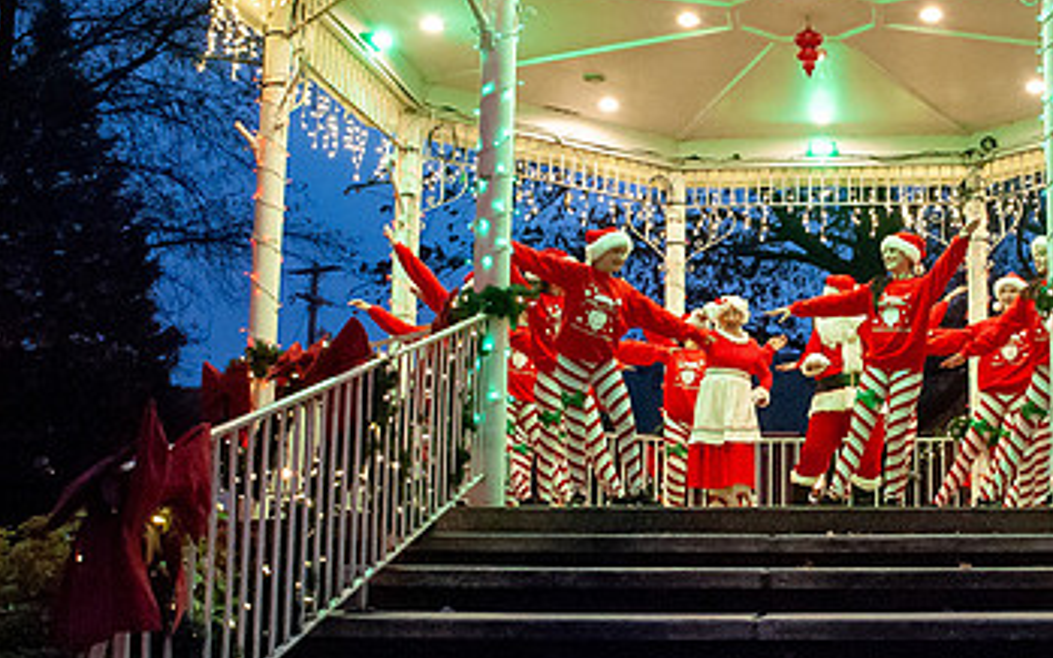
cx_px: 788
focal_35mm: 53
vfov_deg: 24.4
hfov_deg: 37.3
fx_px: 1521
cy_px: 313
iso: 6400
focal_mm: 24
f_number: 7.1
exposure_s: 1/125
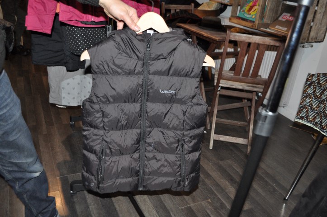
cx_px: 164
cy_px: 108
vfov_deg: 39.9
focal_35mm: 33
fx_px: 299
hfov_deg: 57.3
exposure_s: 1/60
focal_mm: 22
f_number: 4.5
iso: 1250
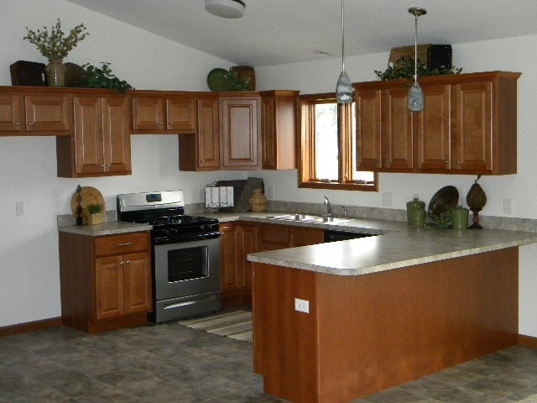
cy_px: 202
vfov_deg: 30.9
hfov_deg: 40.4
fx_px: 729
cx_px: 268
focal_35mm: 47
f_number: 3.9
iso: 490
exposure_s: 1/30
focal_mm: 8.6
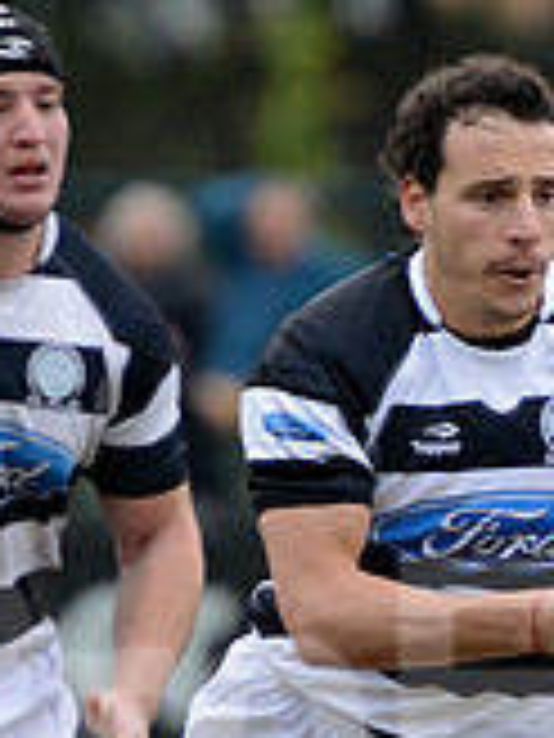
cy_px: 691
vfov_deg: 2.2
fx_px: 19610
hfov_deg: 1.6
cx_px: 203
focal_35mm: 919
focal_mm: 270
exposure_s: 1/500
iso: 1250
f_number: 4
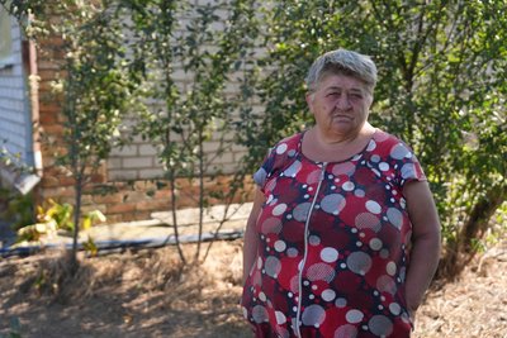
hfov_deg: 41.9
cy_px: 169
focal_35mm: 47
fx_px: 662
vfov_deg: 28.7
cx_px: 254
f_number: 2.8
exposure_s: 1/4000
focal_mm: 47
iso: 1250
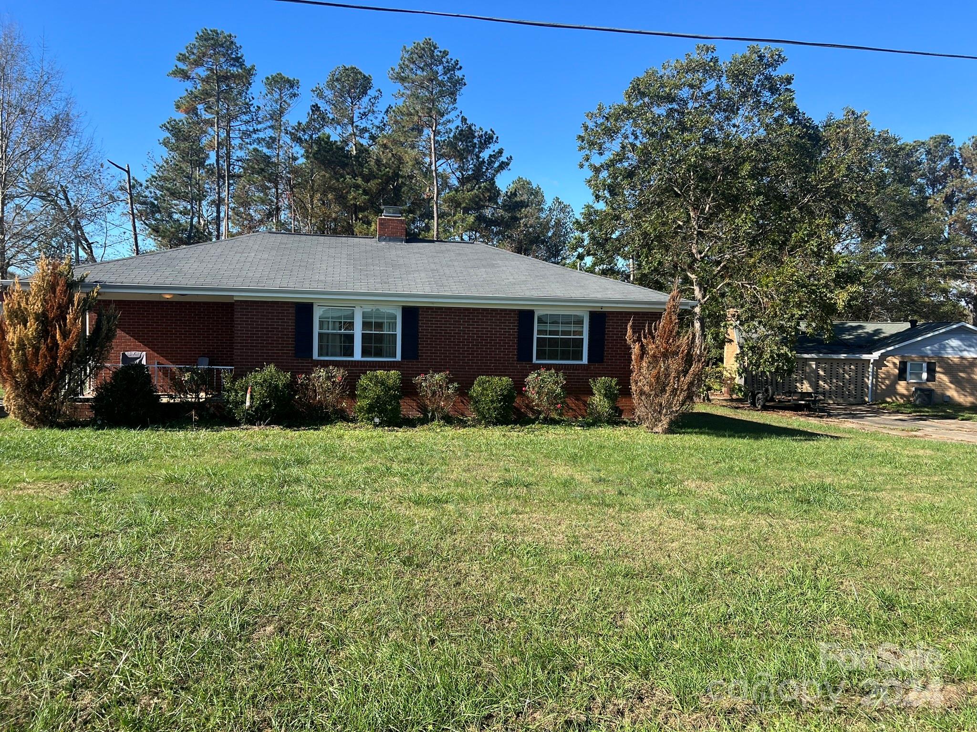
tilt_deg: -2.3
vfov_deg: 53.1
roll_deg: -1.2
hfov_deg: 67.3
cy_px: 366
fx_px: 734
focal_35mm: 26
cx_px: 488
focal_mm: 5.7
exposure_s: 1/1808
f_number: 1.5
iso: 50
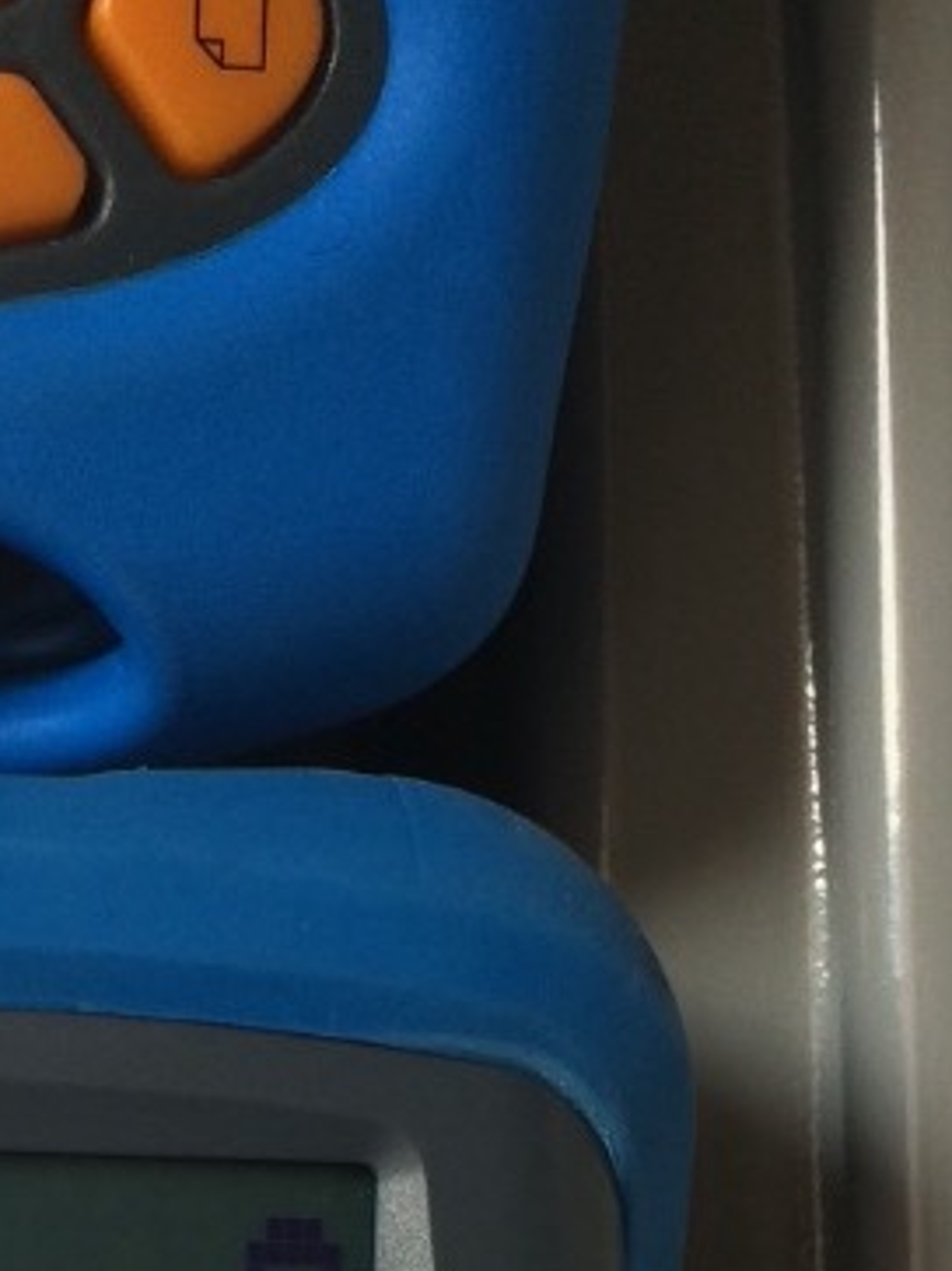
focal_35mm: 96
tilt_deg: -5.6
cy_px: 1842
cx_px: 189
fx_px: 3522
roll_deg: +3.8
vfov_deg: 18.4
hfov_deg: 15.3
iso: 50
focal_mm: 4.15
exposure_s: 1/100
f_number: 2.2
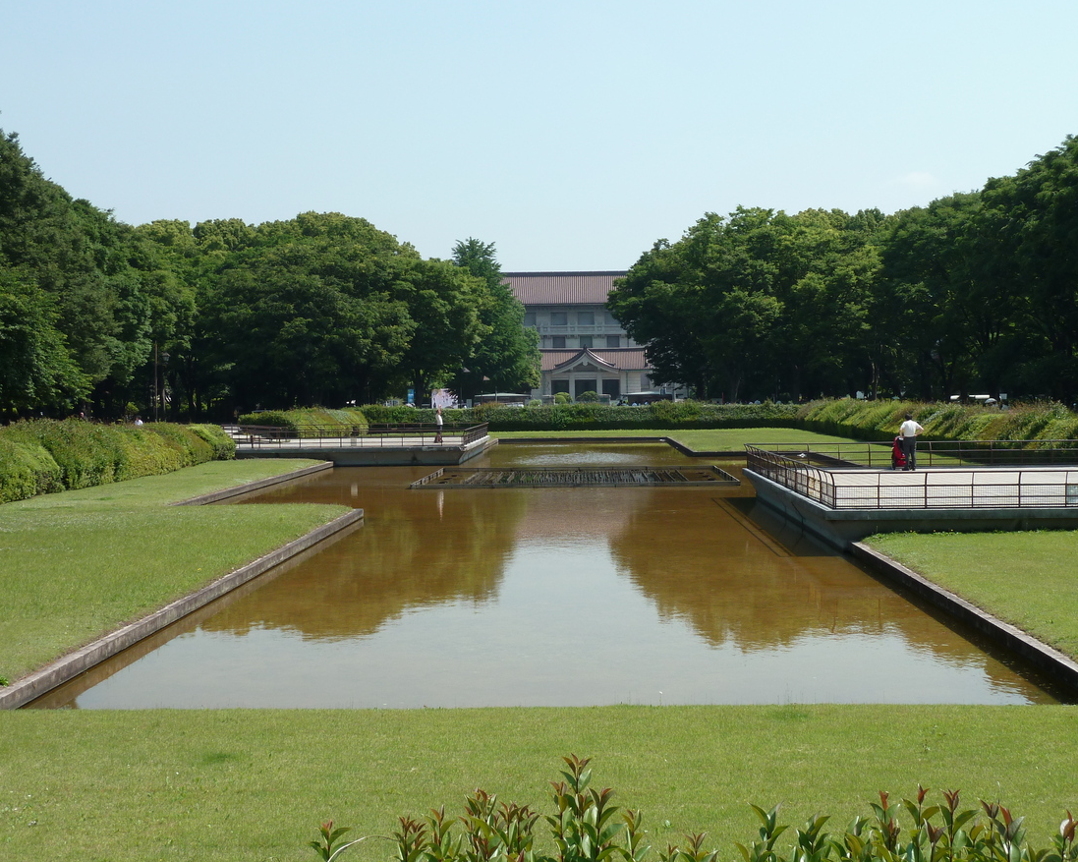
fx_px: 1499
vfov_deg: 32.1
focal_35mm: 47
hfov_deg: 39.5
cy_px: 423
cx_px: 555
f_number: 4
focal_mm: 7.3
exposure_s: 1/400
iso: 80
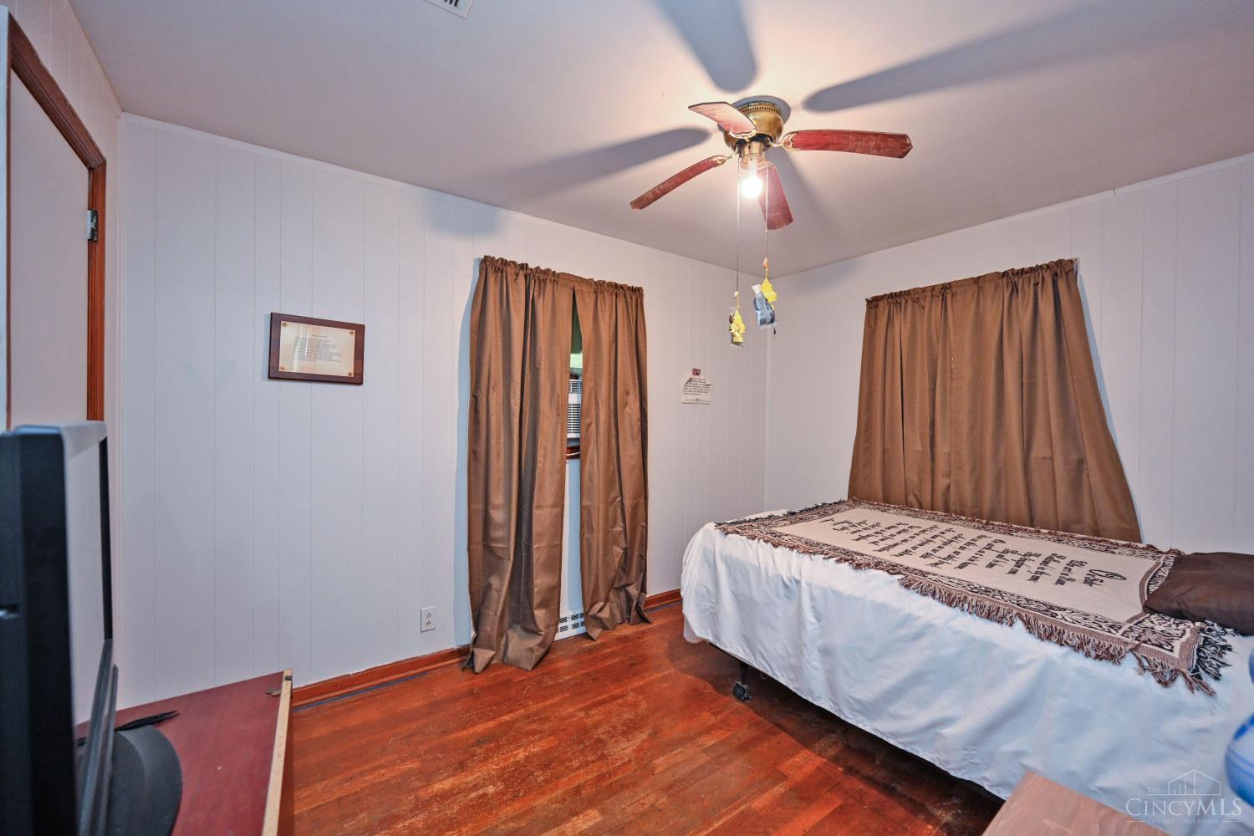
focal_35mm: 14
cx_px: 627
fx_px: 488
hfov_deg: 104.3
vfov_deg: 81.2
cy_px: 418
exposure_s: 1/60
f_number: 4
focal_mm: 14
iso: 1100
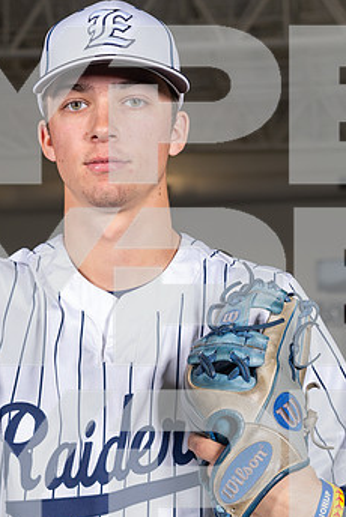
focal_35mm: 91
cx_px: 84
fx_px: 1309
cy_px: 288
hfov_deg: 15.0
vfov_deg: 22.3
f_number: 5.6
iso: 200
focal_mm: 54
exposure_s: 1/200
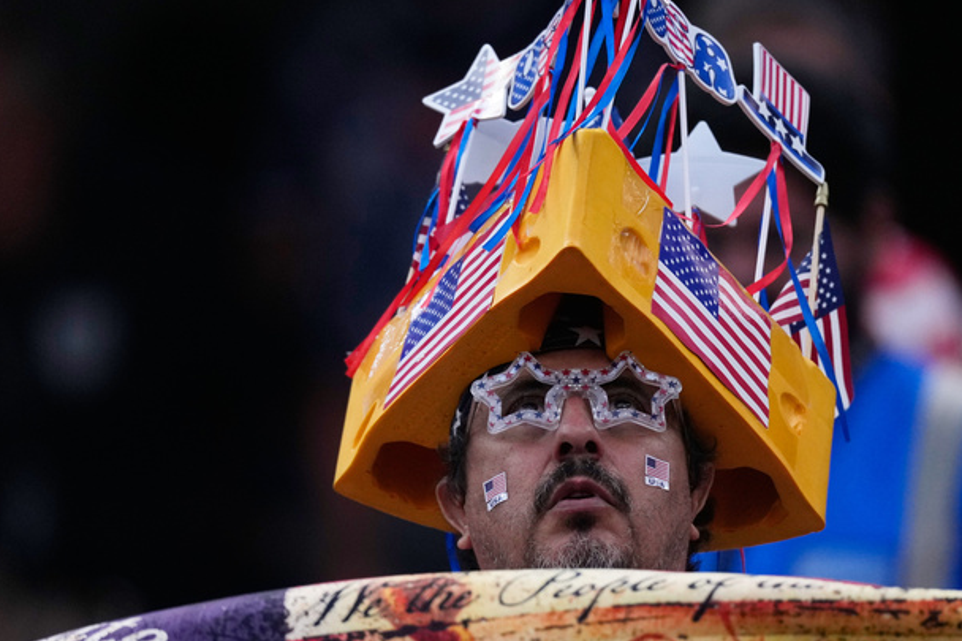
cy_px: 408
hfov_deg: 2.0
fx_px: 26981
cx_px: 484
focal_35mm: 1010
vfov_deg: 1.4
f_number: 4
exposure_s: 1/2500
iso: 2000
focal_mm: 600
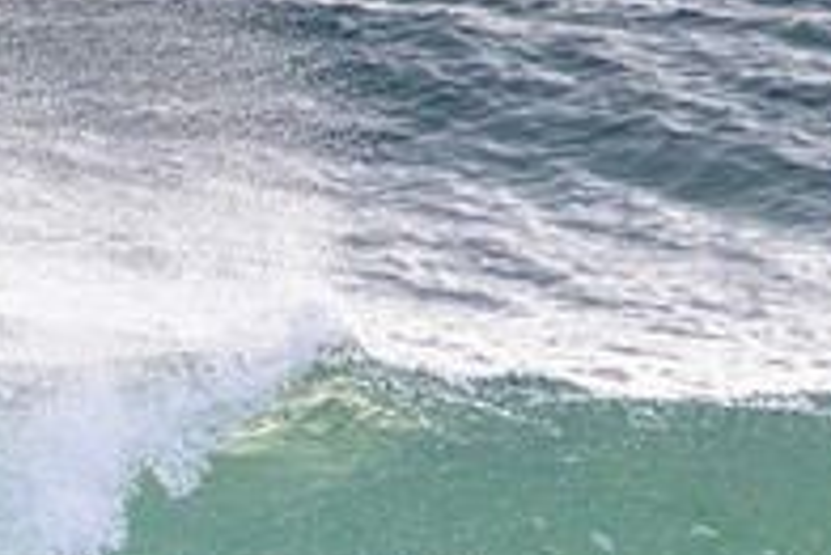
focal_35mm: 2372
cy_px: 760
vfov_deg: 0.6
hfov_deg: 0.9
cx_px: 496
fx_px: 54792
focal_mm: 800
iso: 1800
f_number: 11
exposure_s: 1/2000
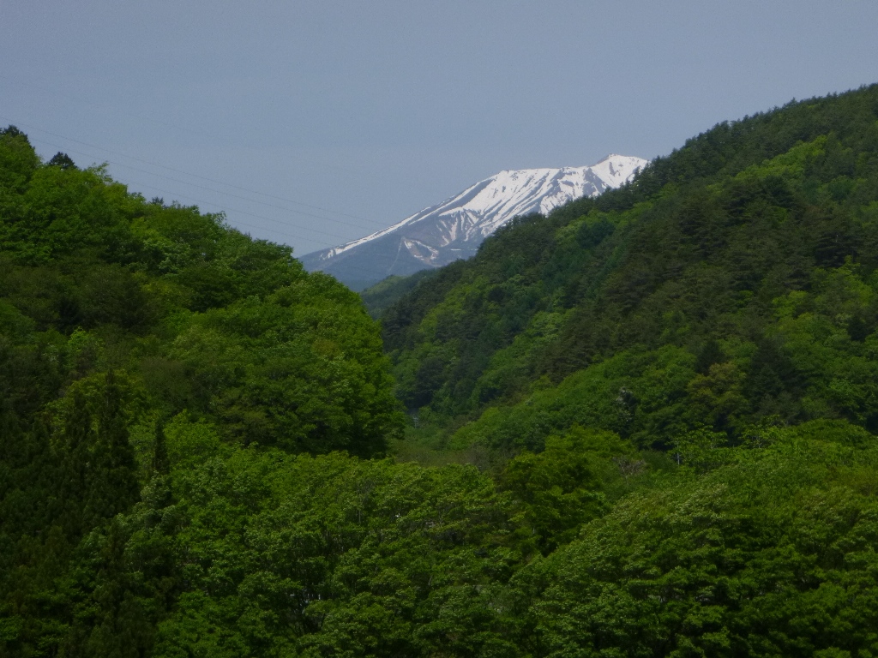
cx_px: 439
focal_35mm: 114
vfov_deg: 13.0
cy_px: 329
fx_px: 2891
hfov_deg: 17.3
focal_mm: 18
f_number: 5.7
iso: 100
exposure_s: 1/640
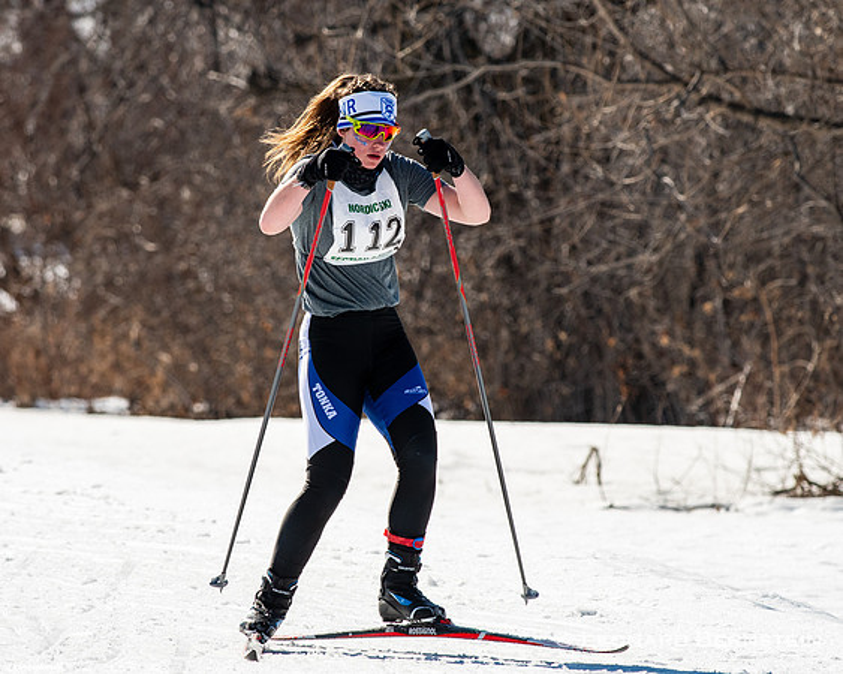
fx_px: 13181
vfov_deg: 2.9
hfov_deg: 3.7
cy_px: 323
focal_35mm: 528
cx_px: 351
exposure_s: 1/2000
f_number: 7.1
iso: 400
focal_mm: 300
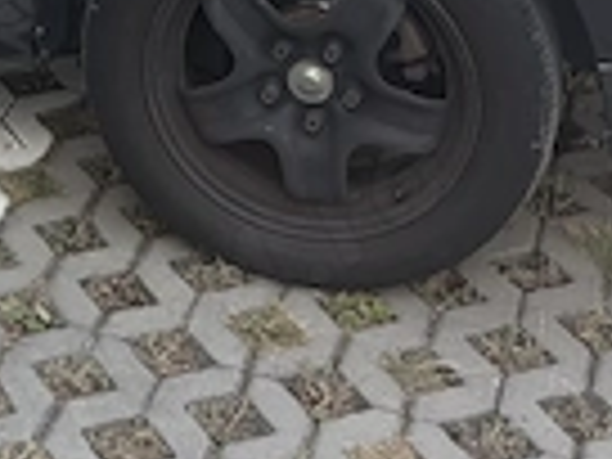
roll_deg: +0.0
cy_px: -284
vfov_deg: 12.1
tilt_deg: -18.0
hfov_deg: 16.3
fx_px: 2033
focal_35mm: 115
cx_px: -162
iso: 50
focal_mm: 5.96
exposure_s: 1/739
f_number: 1.6
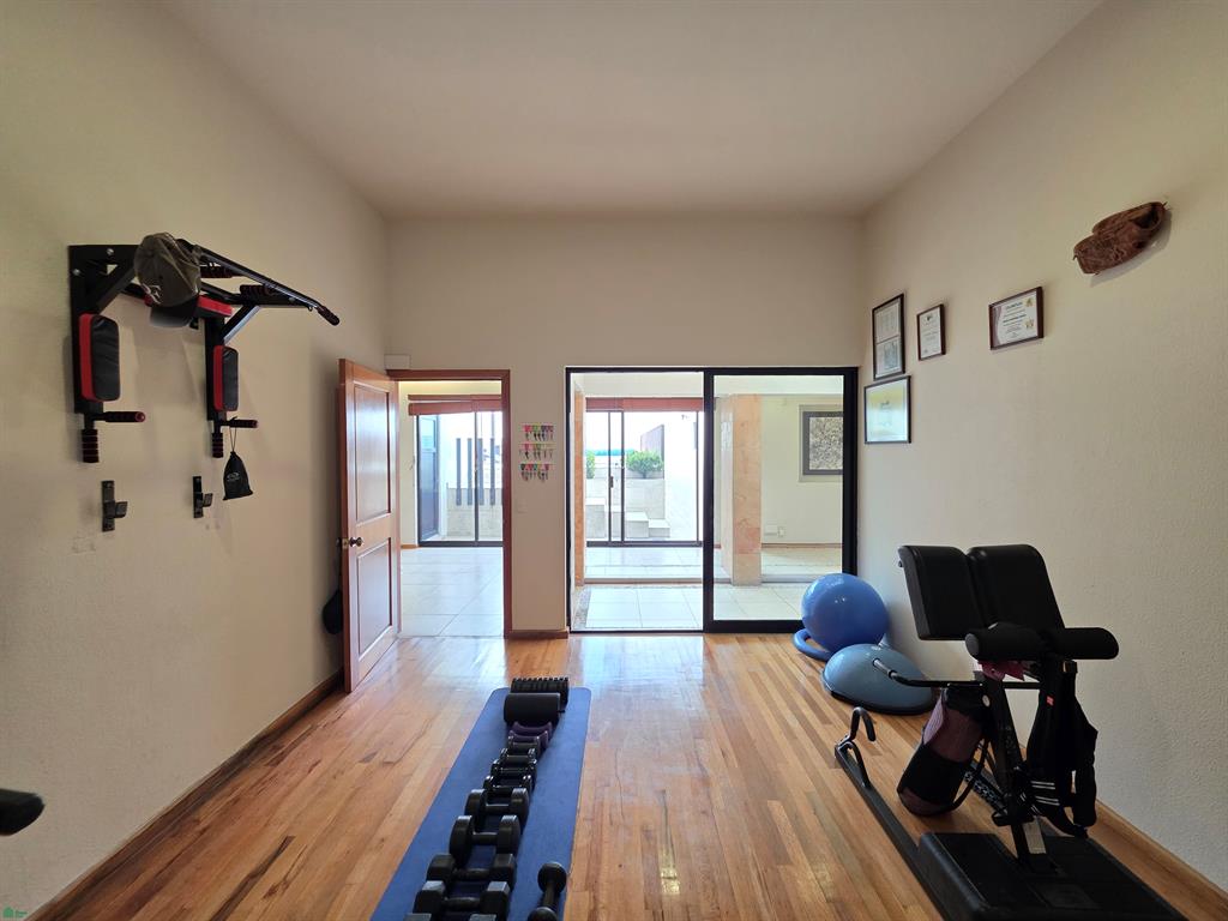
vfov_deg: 89.9
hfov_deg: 106.2
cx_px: 614
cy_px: 460
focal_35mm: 13
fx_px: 461
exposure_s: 1/60
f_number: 1.9
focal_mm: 2.2
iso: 320
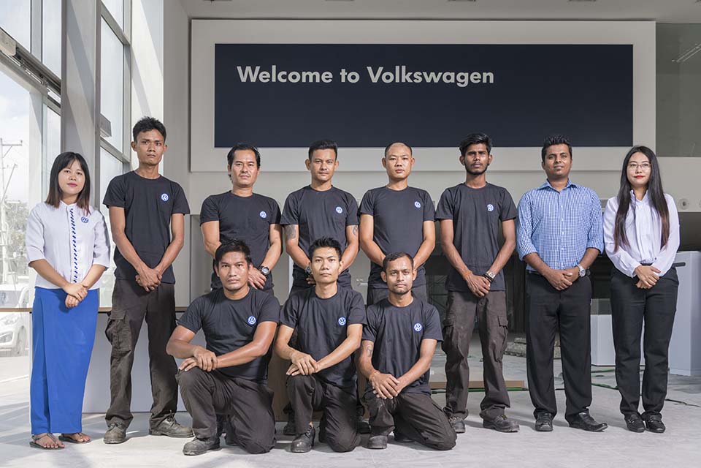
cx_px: 350
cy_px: 234
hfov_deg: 48.5
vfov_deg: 33.4
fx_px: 779
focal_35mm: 40
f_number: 9
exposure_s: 1/200
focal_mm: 40
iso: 320
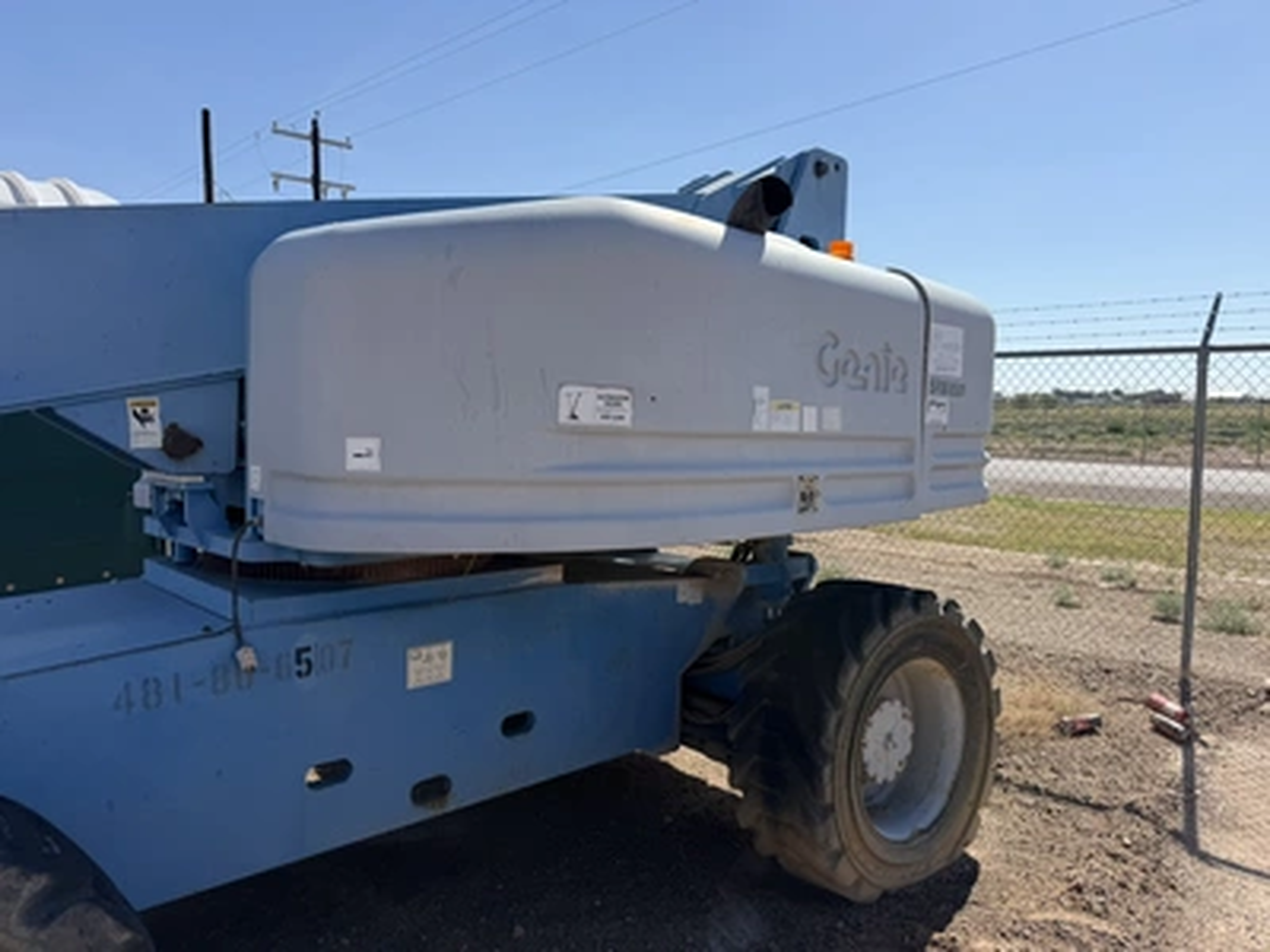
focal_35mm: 24
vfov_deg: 56.8
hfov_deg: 71.6
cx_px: 635
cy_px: 476
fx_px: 881
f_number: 1.78
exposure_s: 1/4673
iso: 80
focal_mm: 6.76
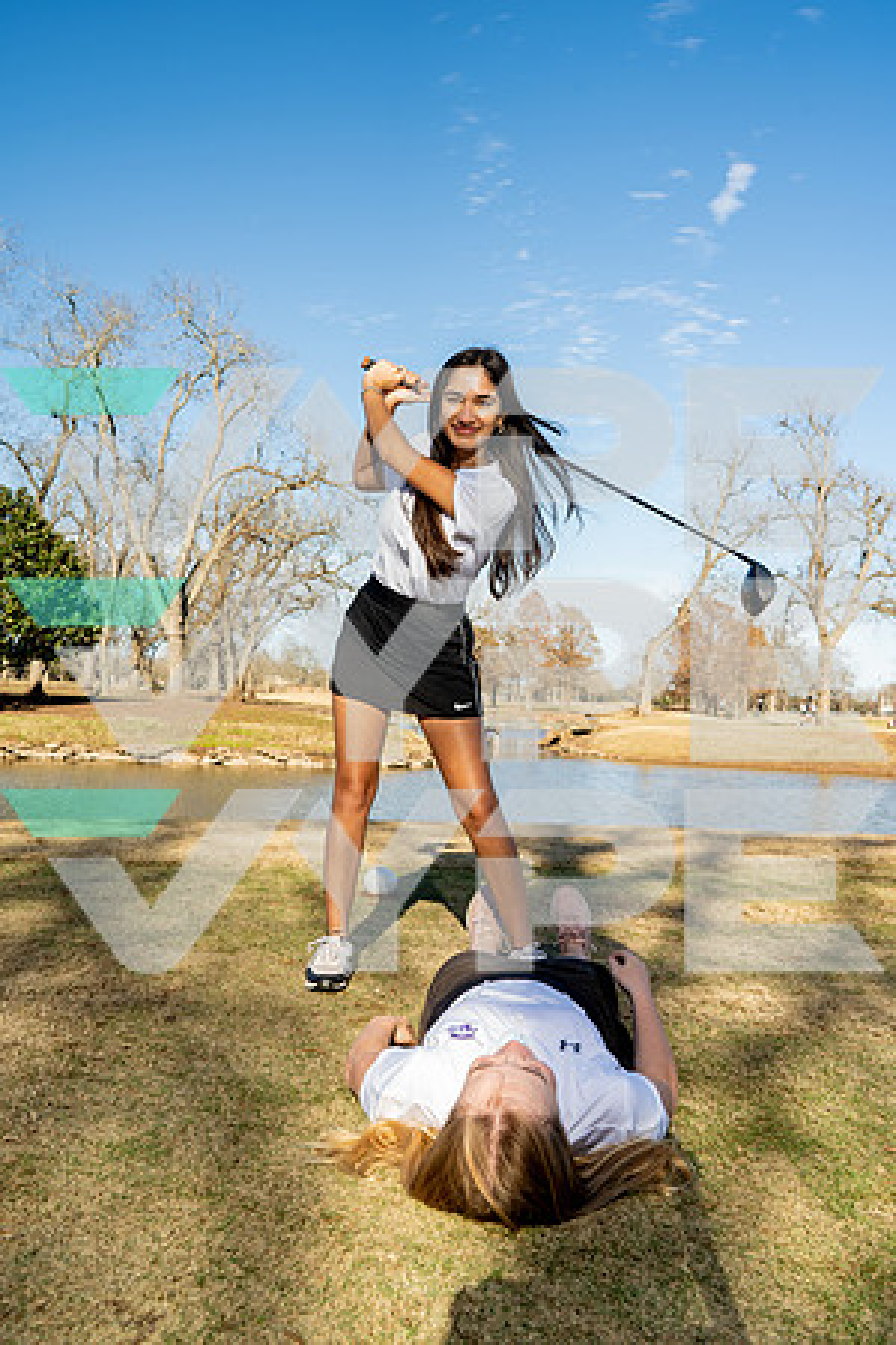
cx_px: 448
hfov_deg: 37.9
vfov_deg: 54.4
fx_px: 1307
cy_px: 672
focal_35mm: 35
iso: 64
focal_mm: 35
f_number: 6.3
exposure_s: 1/250
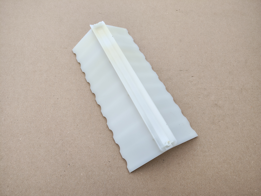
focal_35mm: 24
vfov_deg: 56.8
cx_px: 130
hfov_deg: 71.6
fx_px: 181
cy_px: 98
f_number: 1.8
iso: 100
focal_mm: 5.56
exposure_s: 1/1003
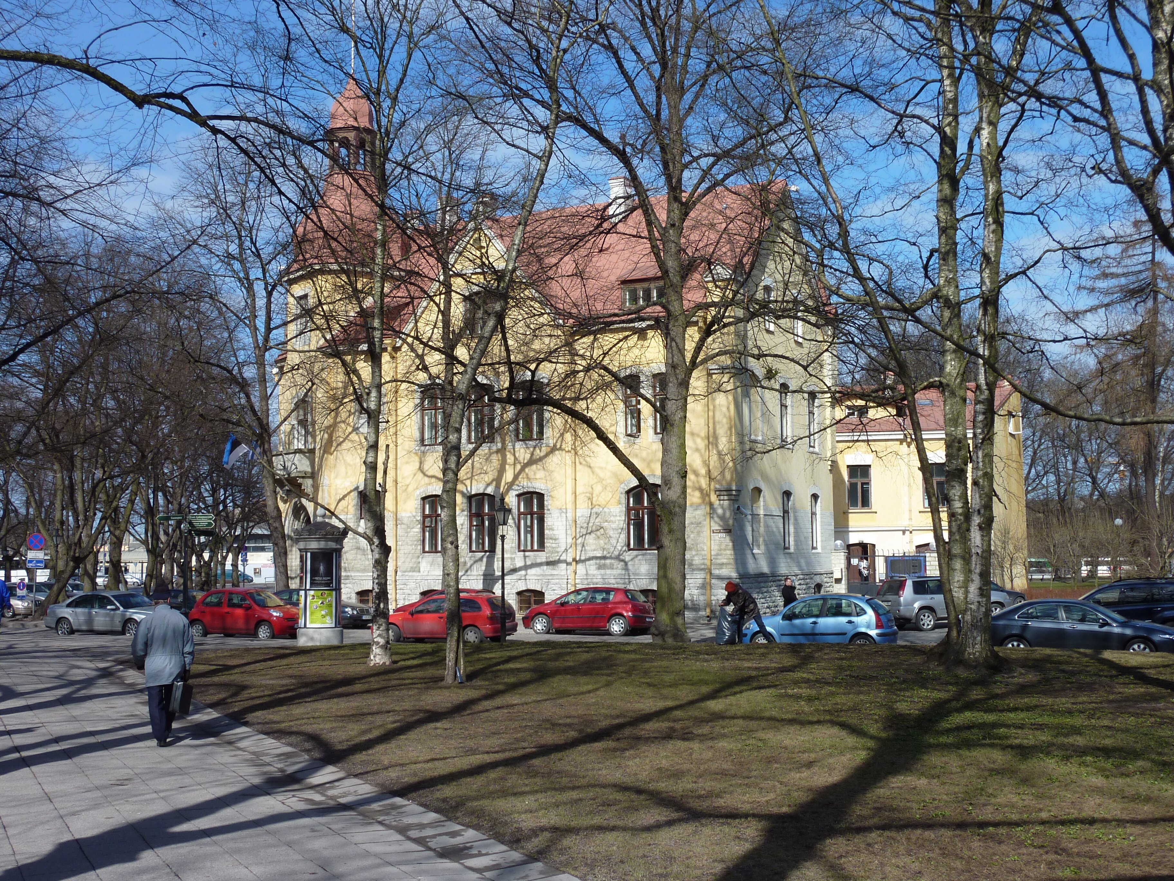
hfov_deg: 44.8
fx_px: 1424
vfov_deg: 34.3
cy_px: 440
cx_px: 587
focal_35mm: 42
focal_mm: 6.9
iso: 80
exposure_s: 1/500
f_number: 5
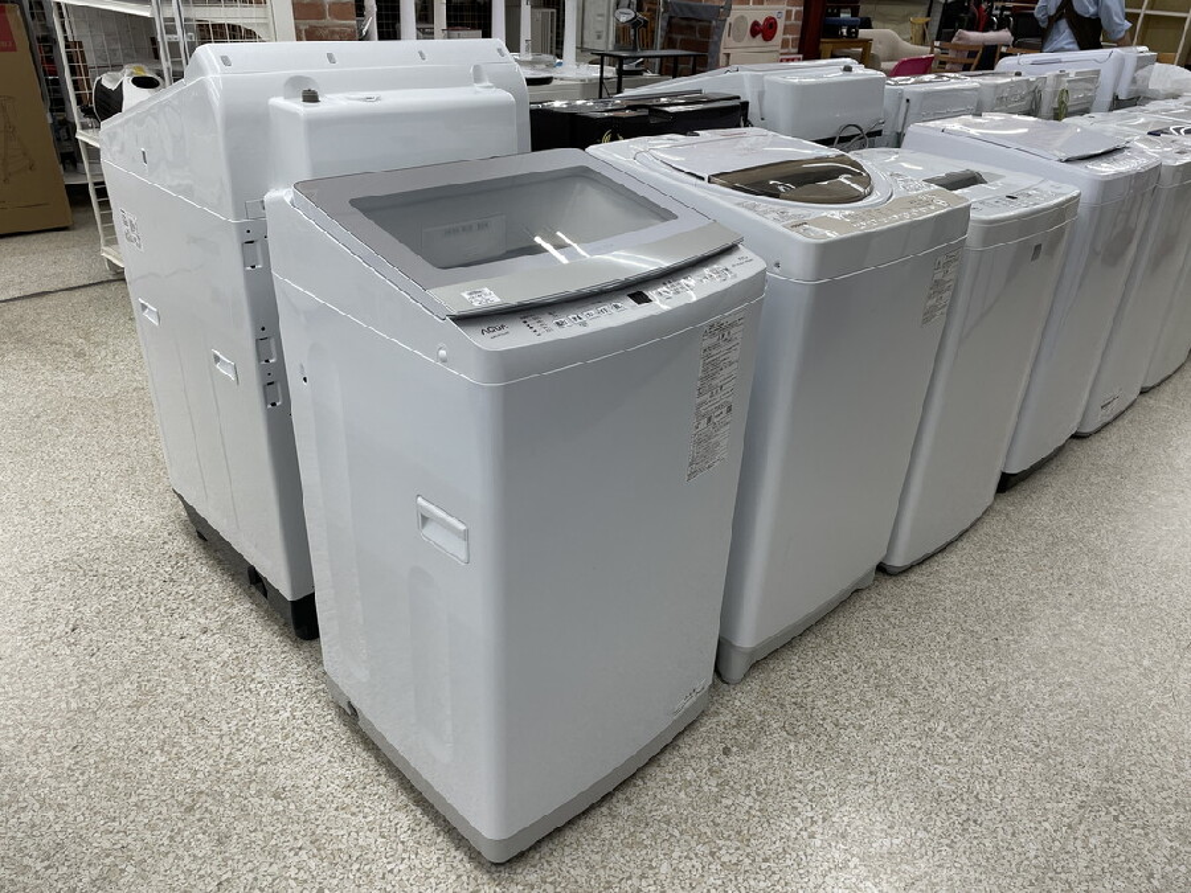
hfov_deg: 67.3
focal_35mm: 26
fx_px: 895
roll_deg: -2.6
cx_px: 596
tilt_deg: -27.9
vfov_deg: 53.1
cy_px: 446
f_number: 1.6
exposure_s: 1/120
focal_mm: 4.2
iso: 50
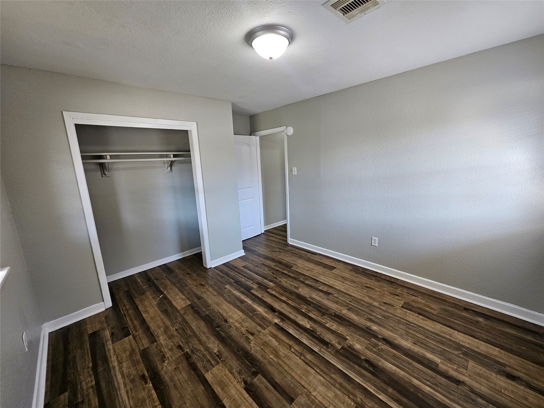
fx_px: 204
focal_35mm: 13
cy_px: 204
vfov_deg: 89.9
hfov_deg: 106.2
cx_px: 272
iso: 160
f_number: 2.2
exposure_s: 1/60
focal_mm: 2.2
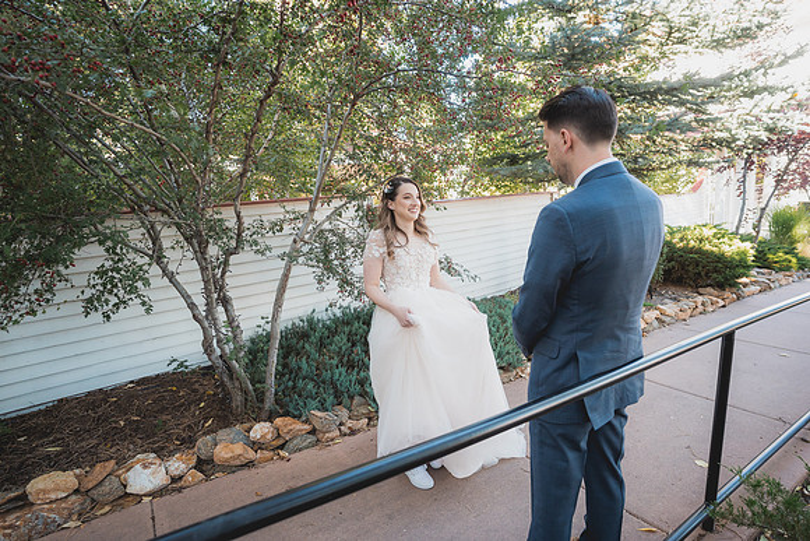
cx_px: 405
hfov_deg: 88.5
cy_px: 270
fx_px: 416
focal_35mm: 18
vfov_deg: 66.1
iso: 1000
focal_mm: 18
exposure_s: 1/320
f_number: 2.8
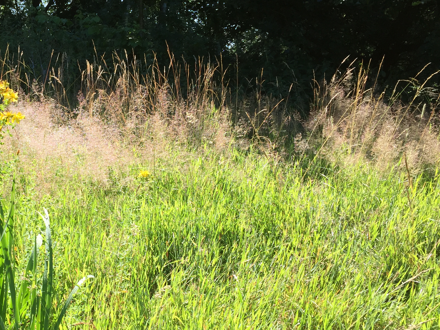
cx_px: 107
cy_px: 224
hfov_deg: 41.6
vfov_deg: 32.6
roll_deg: -4.9
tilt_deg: -13.1
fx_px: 559
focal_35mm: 44
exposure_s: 1/732
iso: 32
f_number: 2.2
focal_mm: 4.15
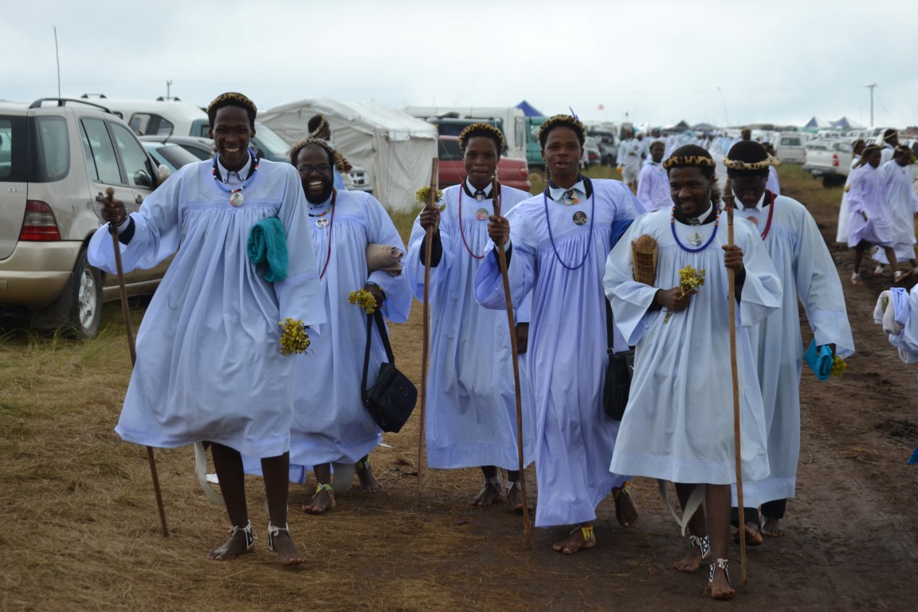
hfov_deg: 24.6
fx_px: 2104
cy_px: 306
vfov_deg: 16.6
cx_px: 459
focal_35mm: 82
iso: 100
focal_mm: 55
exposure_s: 1/160
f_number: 6.3
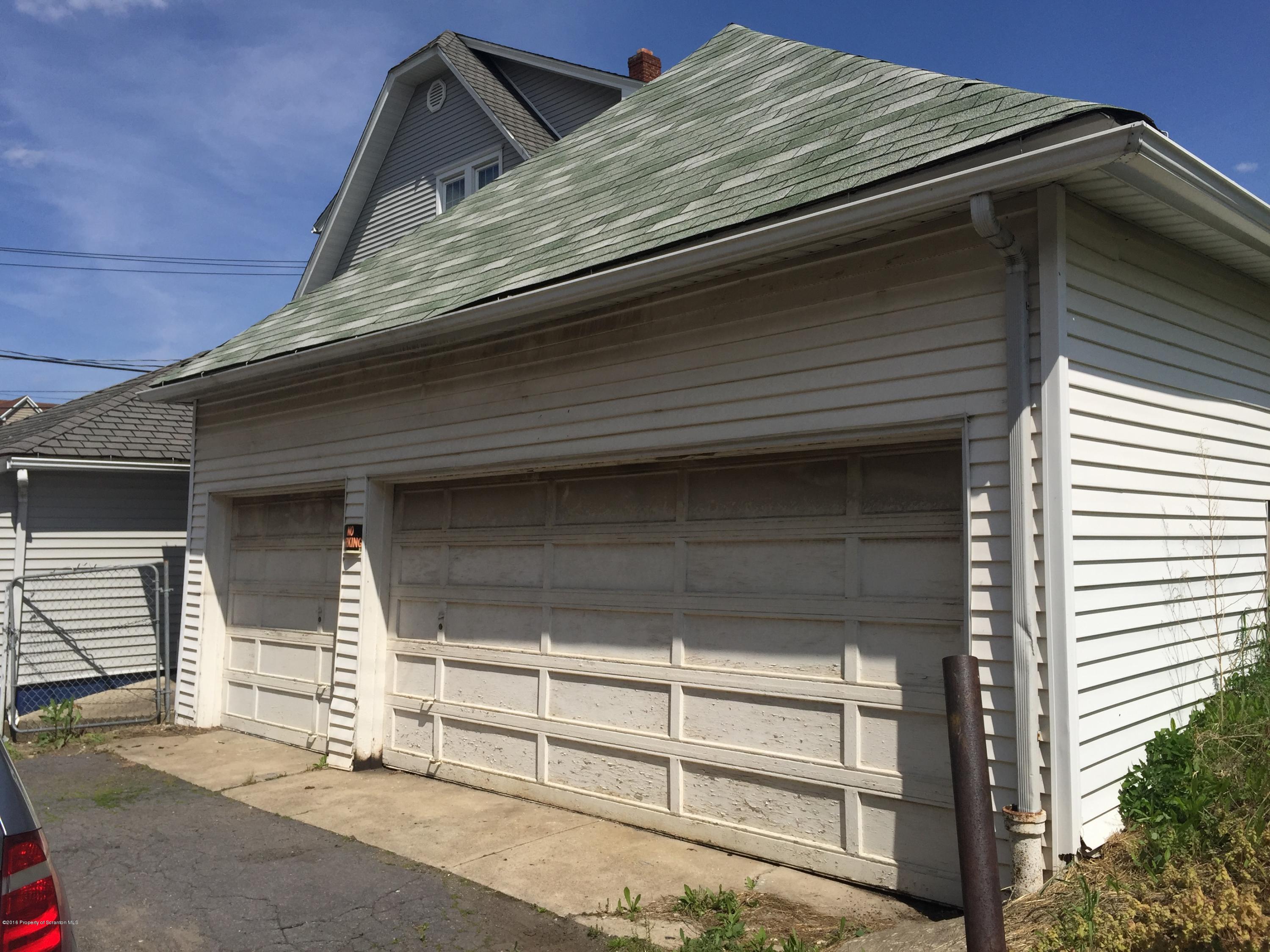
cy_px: 476
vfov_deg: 48.2
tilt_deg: +1.3
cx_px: 635
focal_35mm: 29
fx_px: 1064
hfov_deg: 61.7
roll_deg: -0.6
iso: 32
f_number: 2.2
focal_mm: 4.15
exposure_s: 1/3597
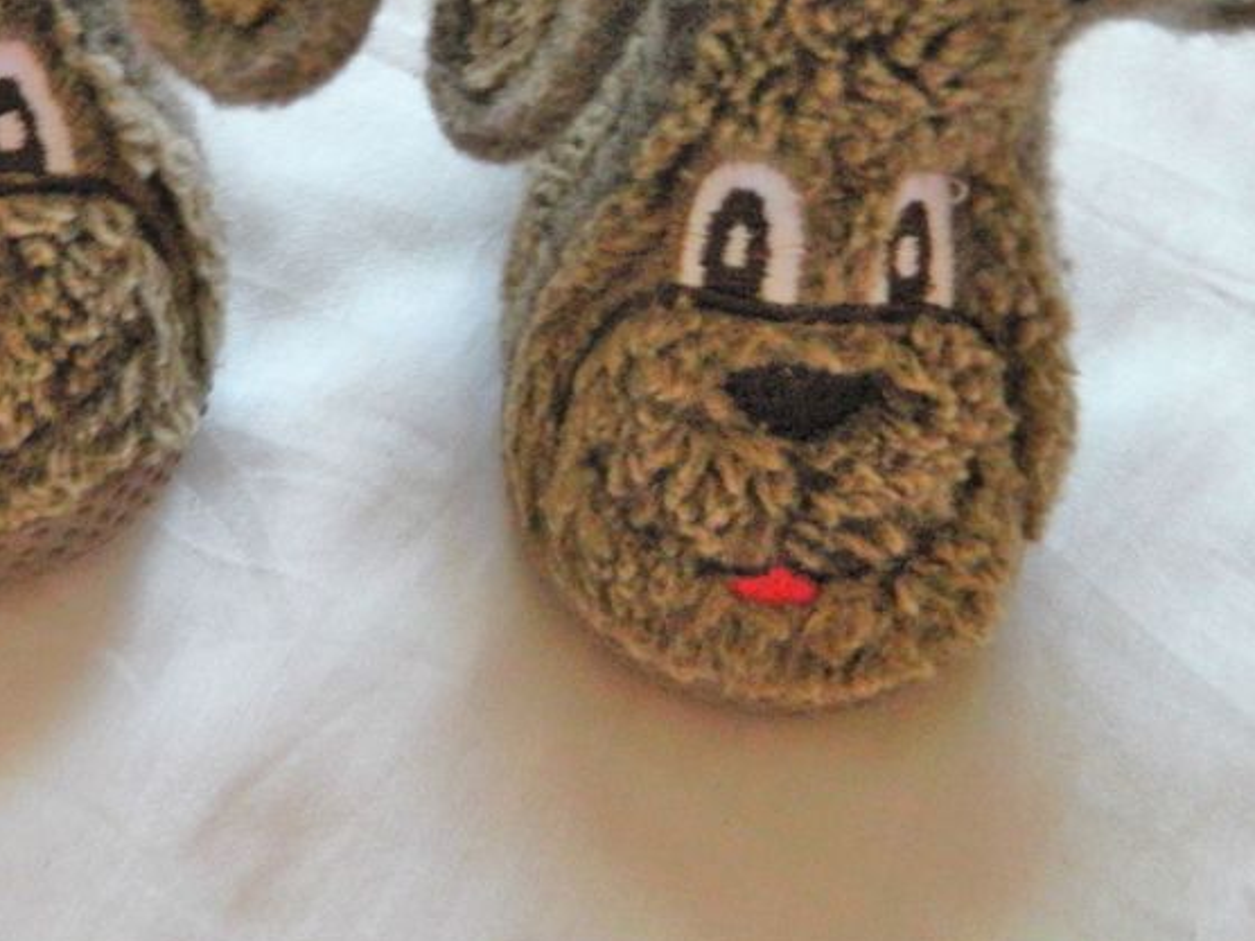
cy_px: 266
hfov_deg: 41.2
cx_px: 368
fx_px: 1631
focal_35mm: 45
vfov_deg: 31.7
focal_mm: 4.5
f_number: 3.1
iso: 320
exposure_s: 1/30
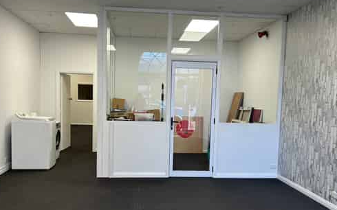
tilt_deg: -4.6
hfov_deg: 52.8
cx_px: 172
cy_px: 125
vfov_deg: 34.3
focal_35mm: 37
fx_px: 340
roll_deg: -0.7
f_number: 1.5
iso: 50
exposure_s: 1/100
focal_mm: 5.7
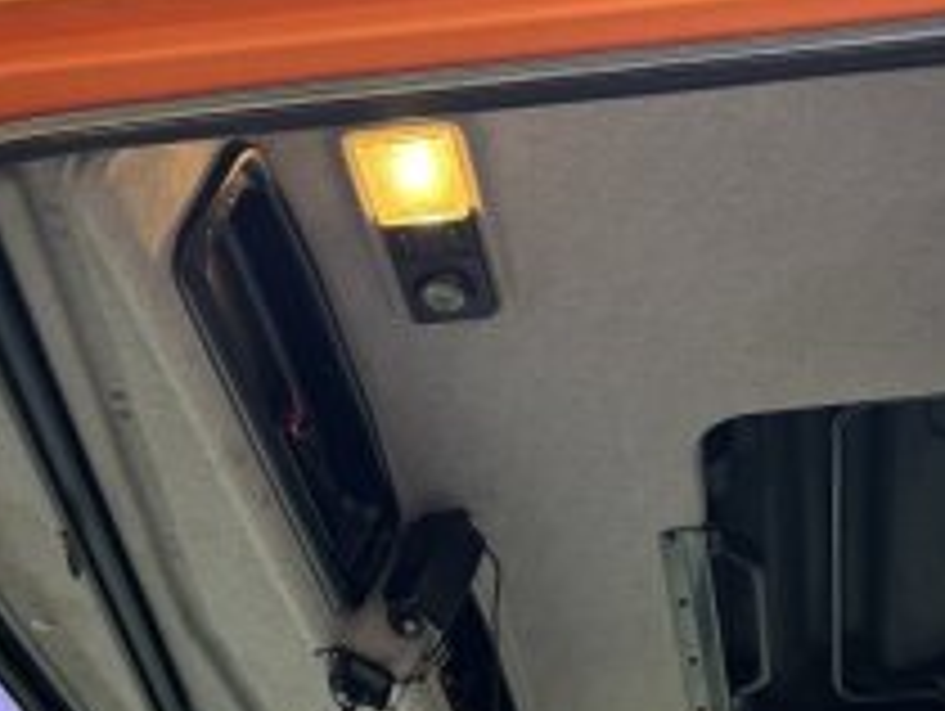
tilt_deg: +17.8
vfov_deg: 18.4
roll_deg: +0.3
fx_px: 1995
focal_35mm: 73
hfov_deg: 26.5
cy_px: 990
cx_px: 644
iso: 64
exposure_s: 1/121
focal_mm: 6.86
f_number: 1.78
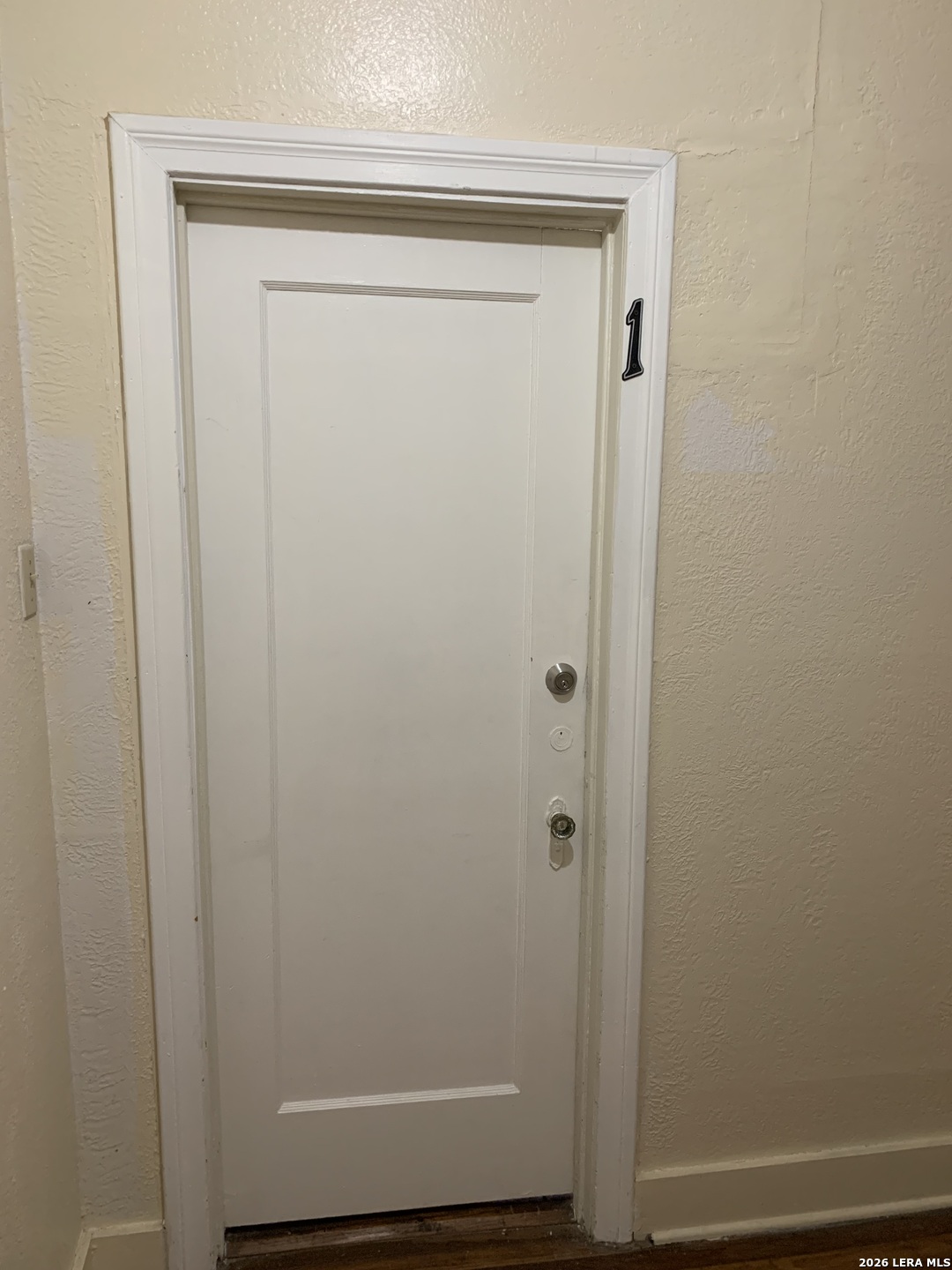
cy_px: 635
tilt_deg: -9.9
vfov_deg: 67.3
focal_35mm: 26
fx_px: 953
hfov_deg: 53.1
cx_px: 476
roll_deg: -1.4
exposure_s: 1/60
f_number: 1.8
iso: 200
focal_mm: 4.25
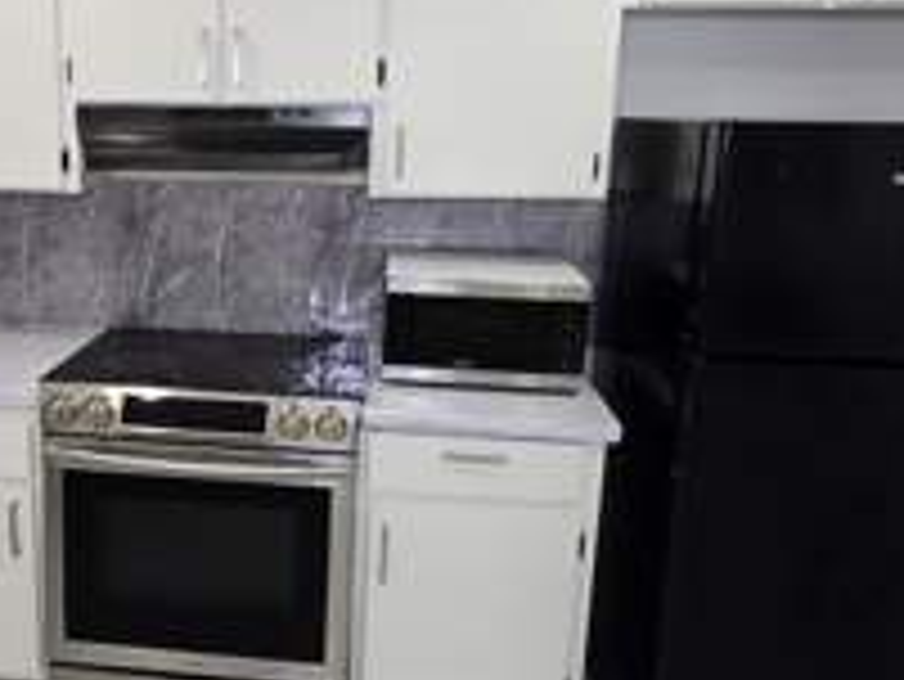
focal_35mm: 31
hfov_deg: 56.6
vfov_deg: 45.3
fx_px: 810
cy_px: 279
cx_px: 274
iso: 64
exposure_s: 1/60
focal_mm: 2.2
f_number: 2.2
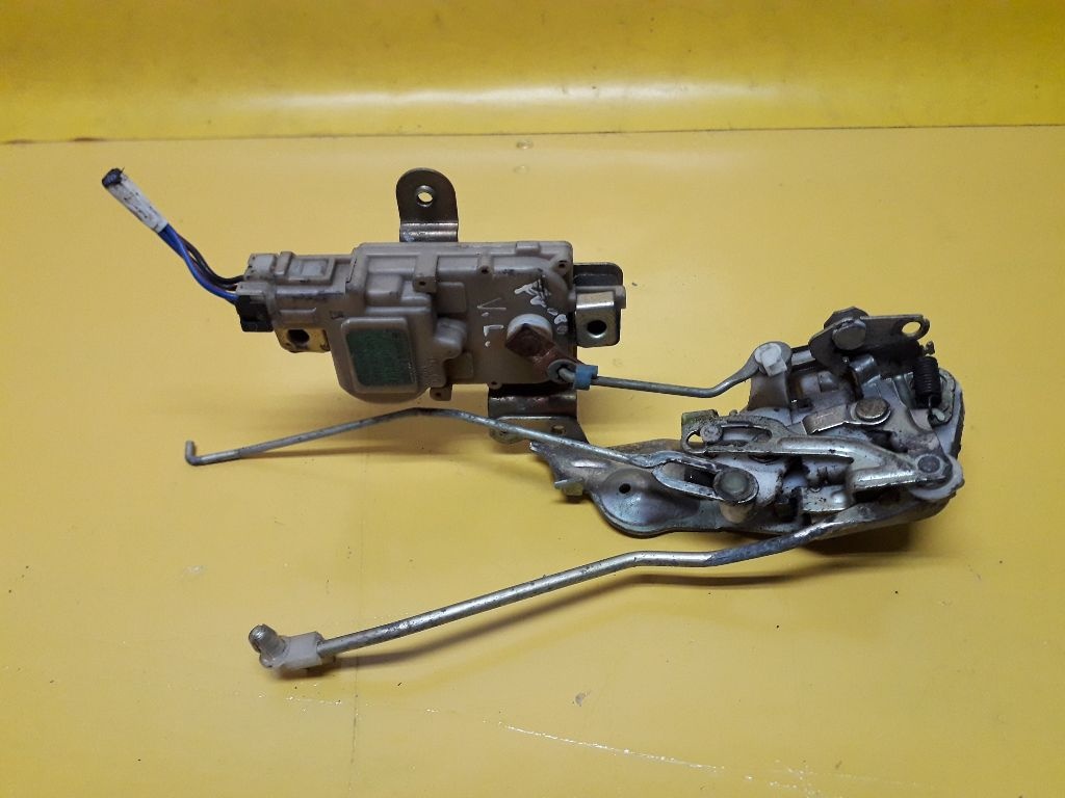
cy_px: 399
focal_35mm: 27
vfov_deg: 51.4
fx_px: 831
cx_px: 532
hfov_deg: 65.3
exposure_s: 1/50
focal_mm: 3.6
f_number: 1.9
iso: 160
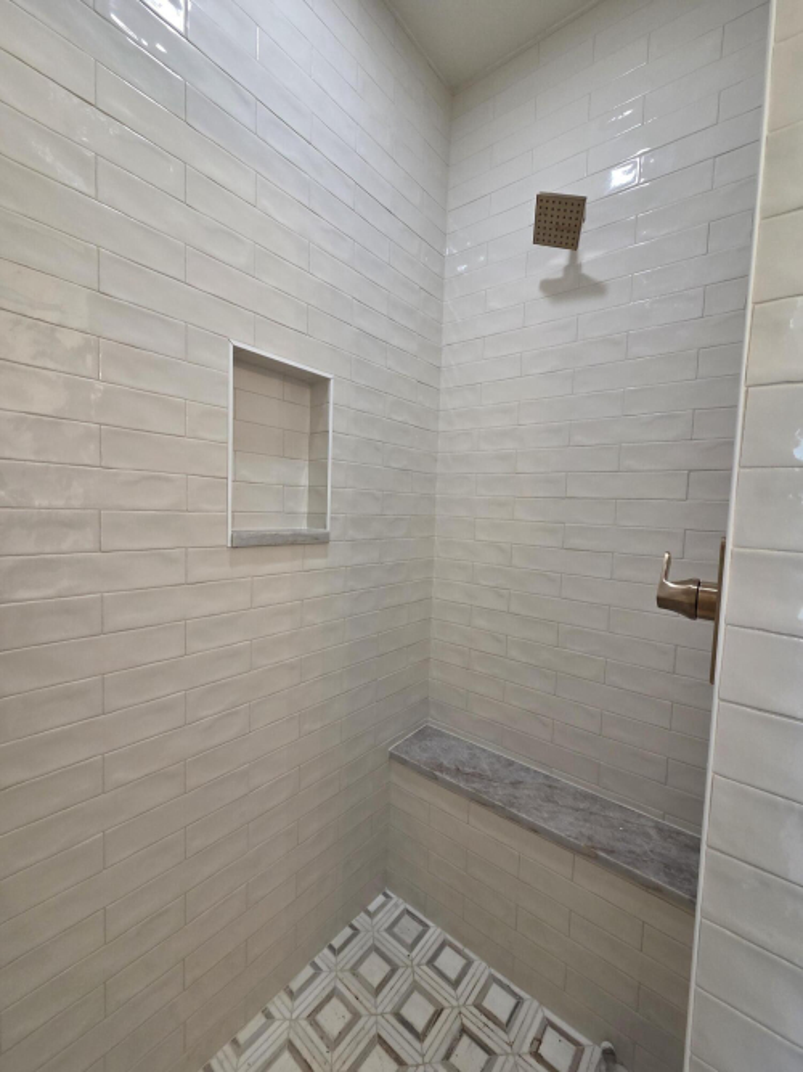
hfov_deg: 89.9
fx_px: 402
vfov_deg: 106.2
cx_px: 402
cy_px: 536
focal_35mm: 13
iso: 200
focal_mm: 2.2
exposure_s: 1/120
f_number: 2.2
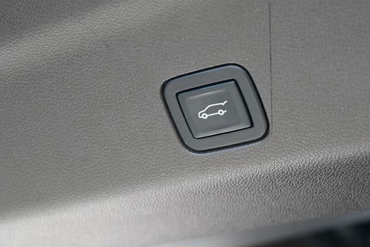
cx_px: 215
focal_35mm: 81
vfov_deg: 16.9
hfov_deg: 25.2
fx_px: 828
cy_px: 127
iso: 900
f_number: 6
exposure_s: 1/125
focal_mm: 45
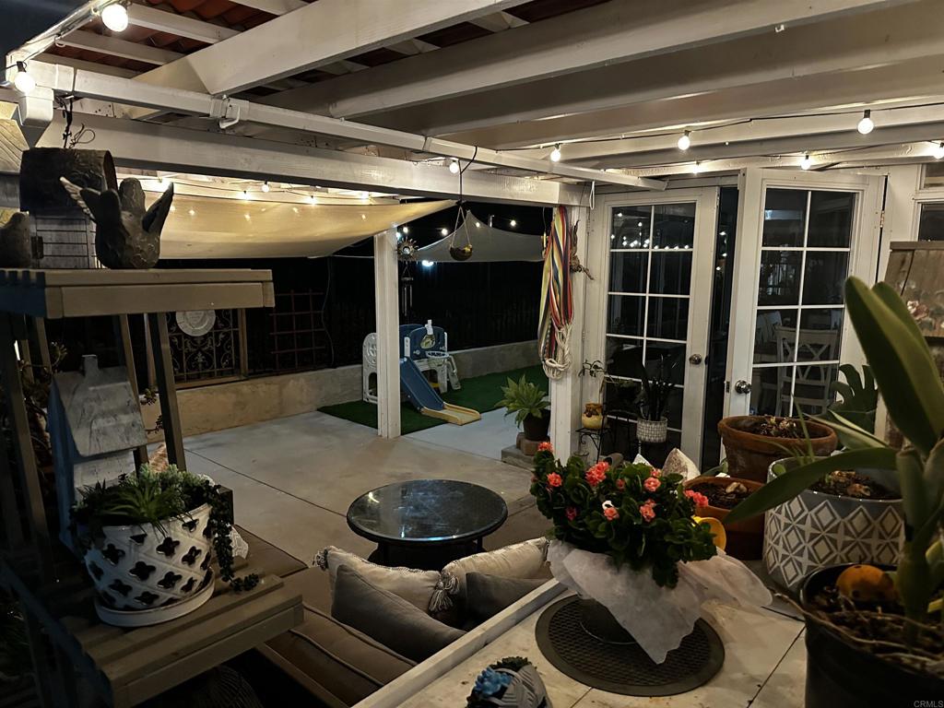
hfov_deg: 71.6
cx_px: 472
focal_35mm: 24
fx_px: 654
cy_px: 354
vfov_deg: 56.8
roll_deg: -0.3
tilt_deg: -8.7
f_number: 1.78
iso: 800
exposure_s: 1/30
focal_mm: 6.86
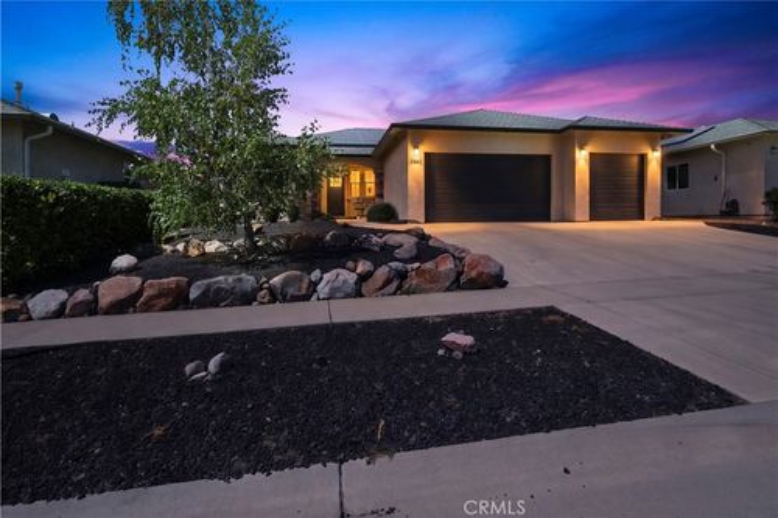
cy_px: 259
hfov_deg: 93.3
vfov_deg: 70.4
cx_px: 389
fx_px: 367
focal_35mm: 17
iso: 160
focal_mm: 11
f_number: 16
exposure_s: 1/170
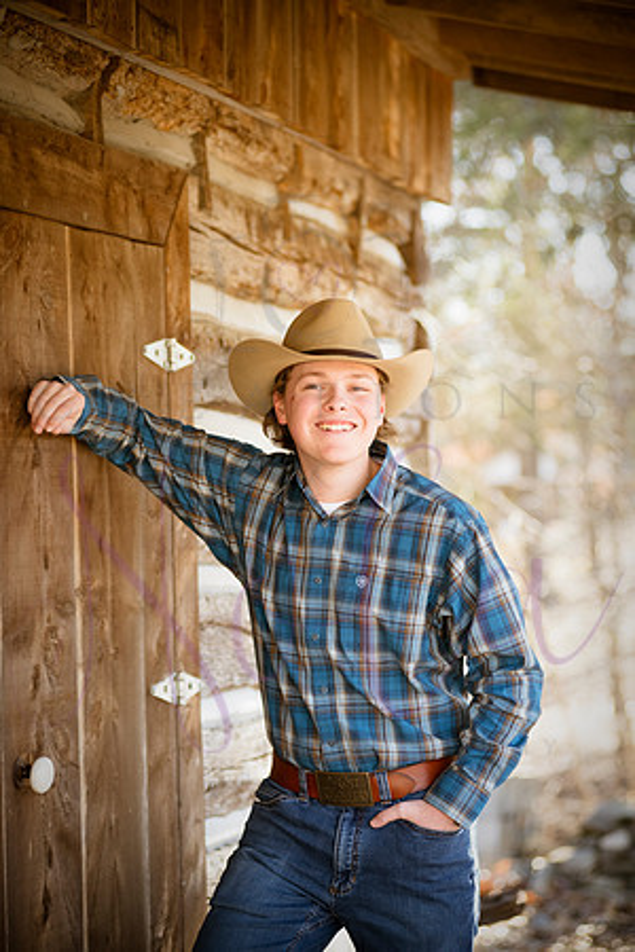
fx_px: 2778
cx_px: 318
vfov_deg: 19.5
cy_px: 476
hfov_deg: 13.0
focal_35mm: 105
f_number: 3.2
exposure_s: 1/500
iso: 800
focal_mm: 105
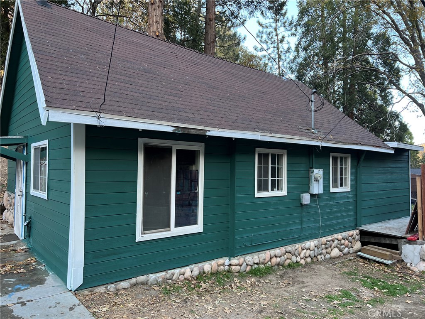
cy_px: 160
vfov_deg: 53.1
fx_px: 319
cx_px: 212
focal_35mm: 26
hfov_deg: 67.3
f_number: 1.5
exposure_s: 1/121
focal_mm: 5.7
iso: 80
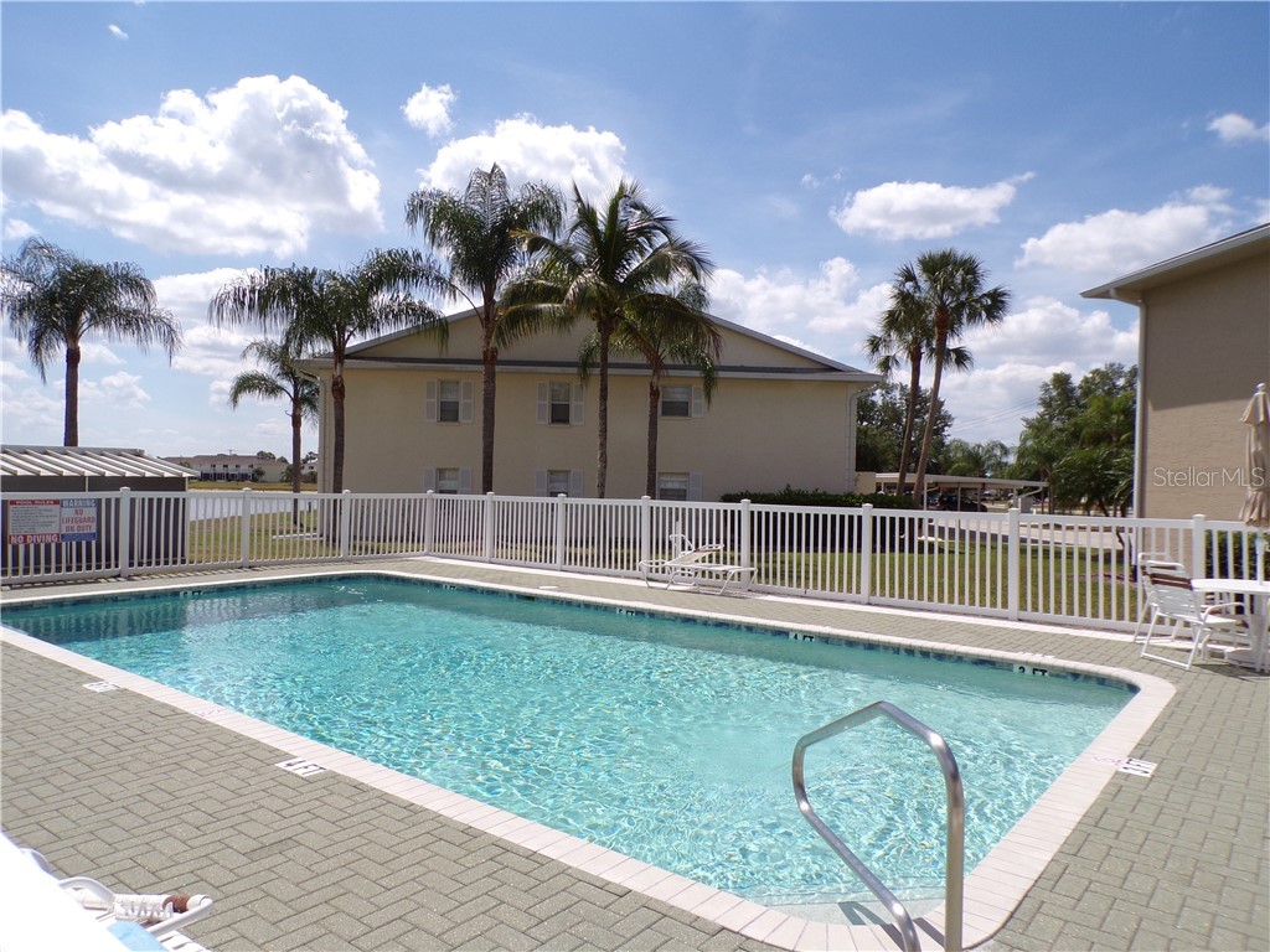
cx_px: 635
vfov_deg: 56.8
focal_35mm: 24
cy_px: 476
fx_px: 881
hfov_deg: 71.6
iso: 80
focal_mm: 4.3
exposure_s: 1/550
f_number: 5.8
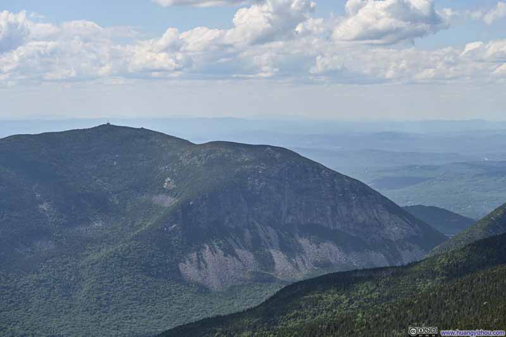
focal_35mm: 90
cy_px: 168
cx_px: 253
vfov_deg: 15.2
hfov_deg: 22.6
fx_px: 1265
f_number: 6.3
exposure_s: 1/640
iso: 64
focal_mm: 90
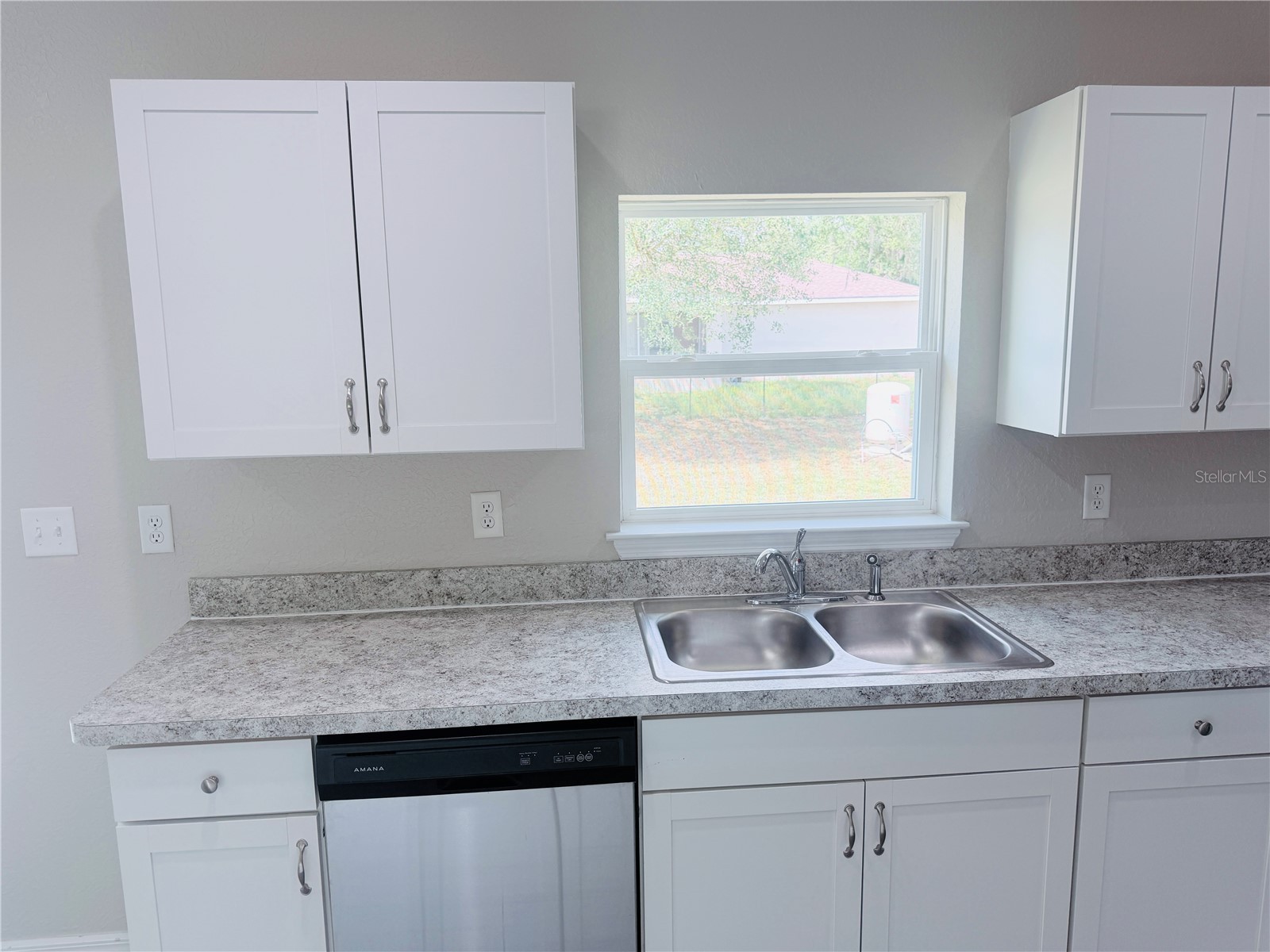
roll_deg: +1.1
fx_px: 881
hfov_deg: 71.6
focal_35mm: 24
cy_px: 476
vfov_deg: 56.8
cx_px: 635
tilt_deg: -9.1
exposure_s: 1/182
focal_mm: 6.76
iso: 80
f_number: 1.78
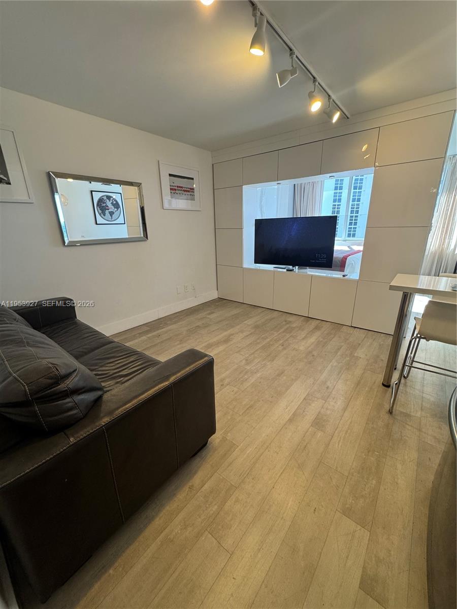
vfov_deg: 102.1
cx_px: 228
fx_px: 246
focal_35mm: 14
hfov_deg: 85.7
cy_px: 304
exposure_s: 1/120
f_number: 2.2
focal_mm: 2.22
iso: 200
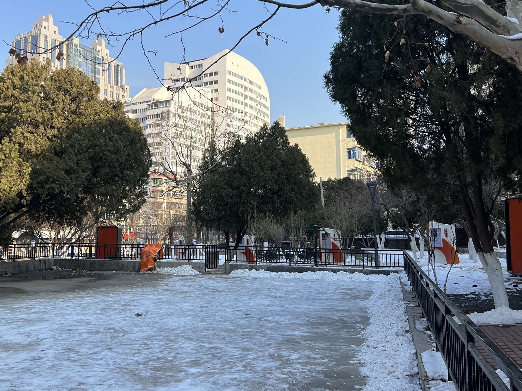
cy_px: 190
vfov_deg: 40.7
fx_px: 528
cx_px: 183
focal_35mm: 35
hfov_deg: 51.8
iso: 50
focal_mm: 5.7
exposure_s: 1/2008
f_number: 1.5
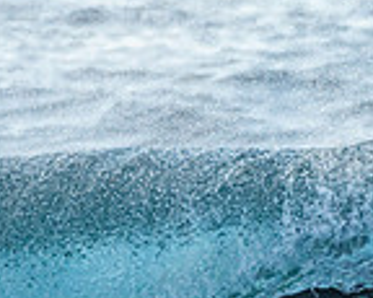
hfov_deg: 0.7
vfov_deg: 0.6
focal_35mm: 2729
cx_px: 303
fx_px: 30106
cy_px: 382
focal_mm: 480
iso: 640
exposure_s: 1/1250
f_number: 5.6
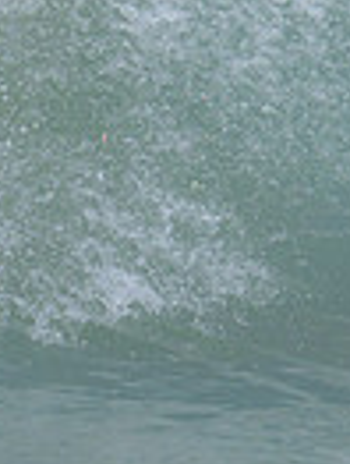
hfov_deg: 0.6
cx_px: -377
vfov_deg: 0.8
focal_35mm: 2466
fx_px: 33084
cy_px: -231
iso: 560
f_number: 11
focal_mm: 430
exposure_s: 1/2000
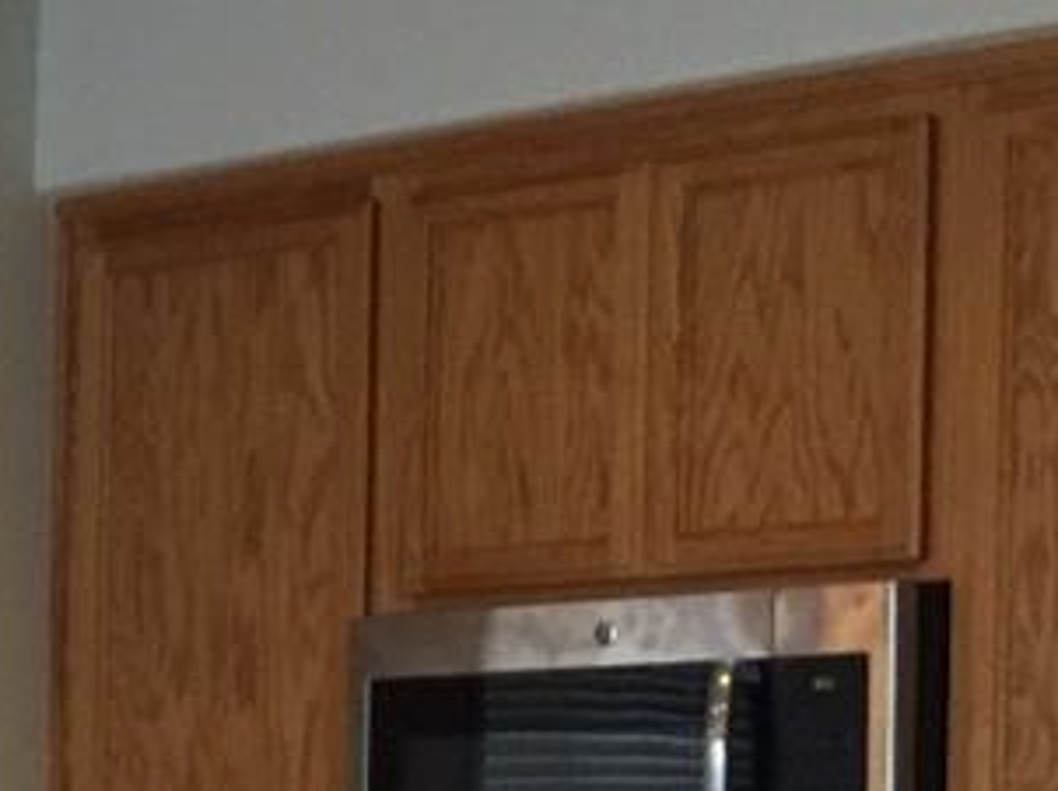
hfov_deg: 11.4
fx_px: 4398
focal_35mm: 144
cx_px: -1461
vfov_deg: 10.1
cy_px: 1071
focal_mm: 4.15
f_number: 2.2
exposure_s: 1/15
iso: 125
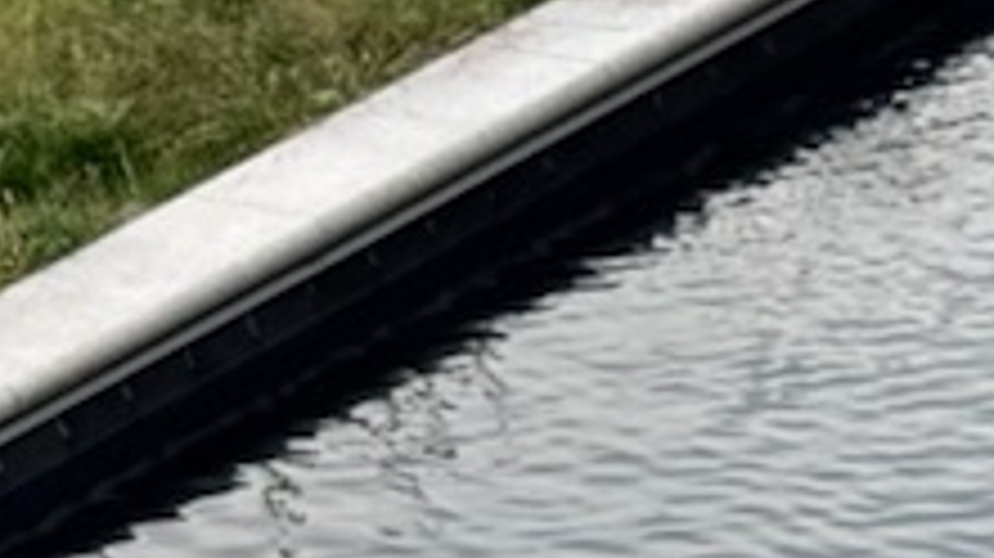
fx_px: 6375
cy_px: 2110
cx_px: 2042
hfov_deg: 8.4
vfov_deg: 4.6
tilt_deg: -38.7
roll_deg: +7.9
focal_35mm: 242
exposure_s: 1/558
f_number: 1.78
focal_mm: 6.76
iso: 80
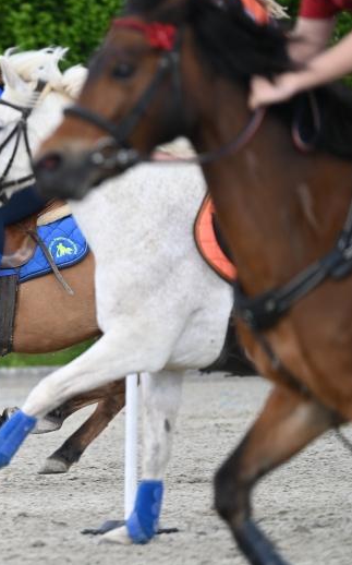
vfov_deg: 4.9
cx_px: -76
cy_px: 276
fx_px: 6534
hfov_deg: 3.1
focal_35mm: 425
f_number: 5
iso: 720
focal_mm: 270
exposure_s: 1/1250
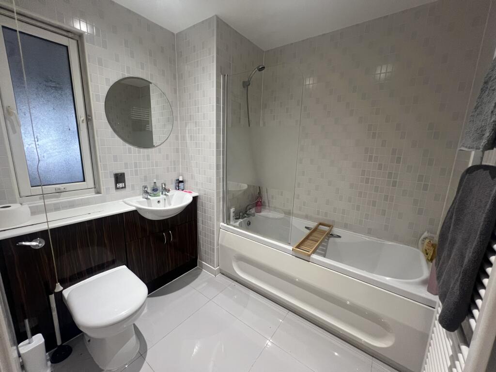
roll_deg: -1.6
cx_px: 248
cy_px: 186
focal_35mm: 13
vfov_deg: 89.9
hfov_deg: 106.2
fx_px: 186
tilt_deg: -11.1
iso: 200
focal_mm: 1.57
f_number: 1.8
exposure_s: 1/50
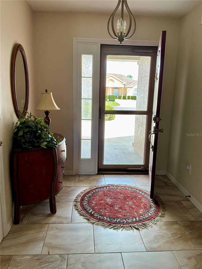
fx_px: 218
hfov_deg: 49.7
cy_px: 134
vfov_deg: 63.4
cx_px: 101
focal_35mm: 28
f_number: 1.8
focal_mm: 3
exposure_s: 1/100
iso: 32
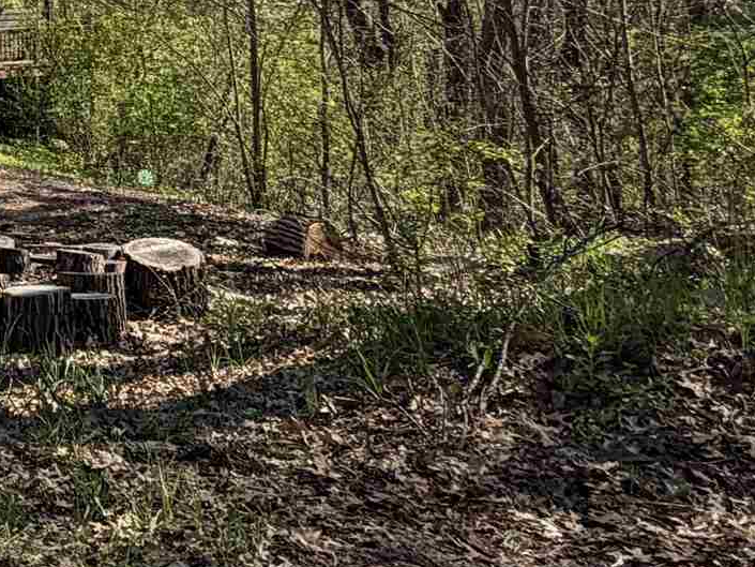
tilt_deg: -1.1
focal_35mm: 61
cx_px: -474
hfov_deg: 23.1
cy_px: -2
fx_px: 1331
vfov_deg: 23.0
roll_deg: +1.6
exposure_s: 1/596
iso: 40
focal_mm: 2.22
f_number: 2.2
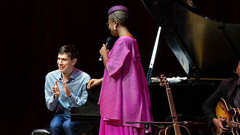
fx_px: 2501
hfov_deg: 5.5
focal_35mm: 393
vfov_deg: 3.1
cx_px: 95
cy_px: 100
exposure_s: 1/320
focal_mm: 259
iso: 3200
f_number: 8
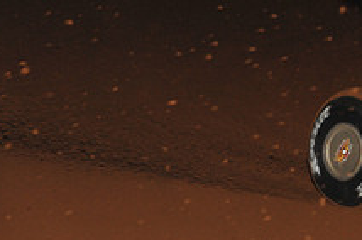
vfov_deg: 3.7
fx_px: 3675
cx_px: 479
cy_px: 42
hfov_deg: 5.6
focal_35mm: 366
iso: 1250
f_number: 7.1
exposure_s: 1/320
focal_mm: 135
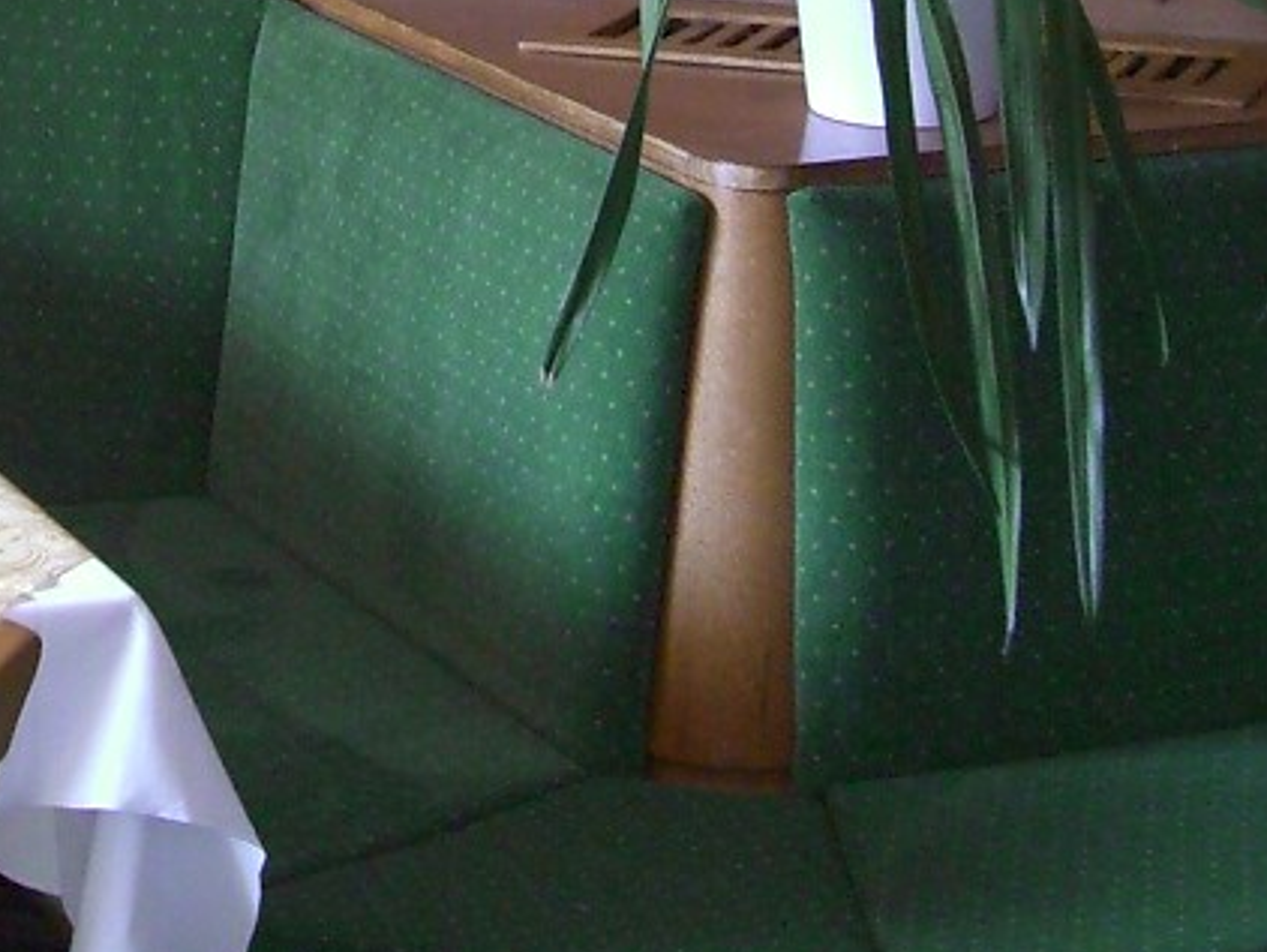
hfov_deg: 13.6
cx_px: 126
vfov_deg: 10.1
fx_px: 5274
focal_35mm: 144
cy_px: -327
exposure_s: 1/80
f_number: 2.8
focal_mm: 7.9
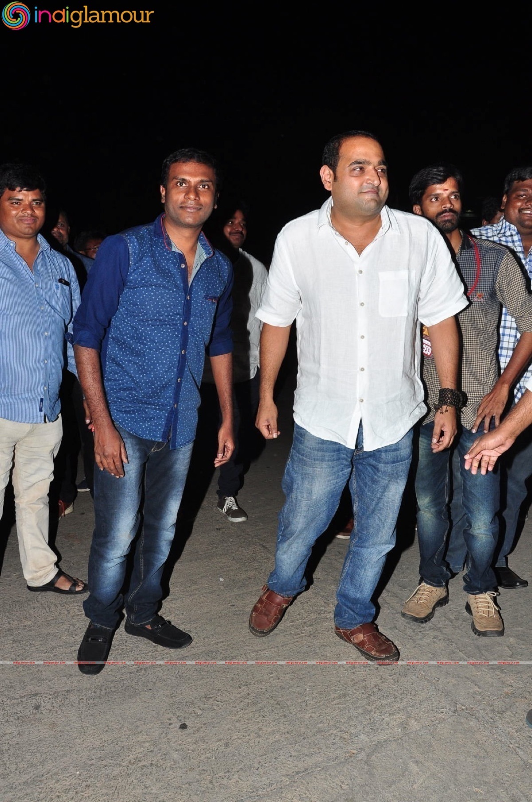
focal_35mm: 27
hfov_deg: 47.8
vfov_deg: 67.5
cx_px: 266
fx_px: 600
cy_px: 401
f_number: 9
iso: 500
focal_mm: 18
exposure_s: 1/125
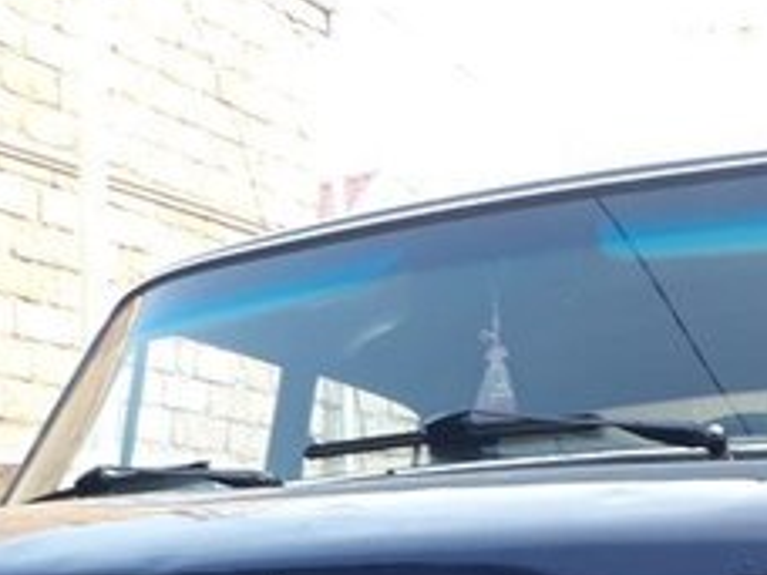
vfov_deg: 17.5
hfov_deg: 24.6
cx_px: 161
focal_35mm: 78
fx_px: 1728
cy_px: 785
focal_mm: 3.6
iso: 40
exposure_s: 1/33
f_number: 1.9
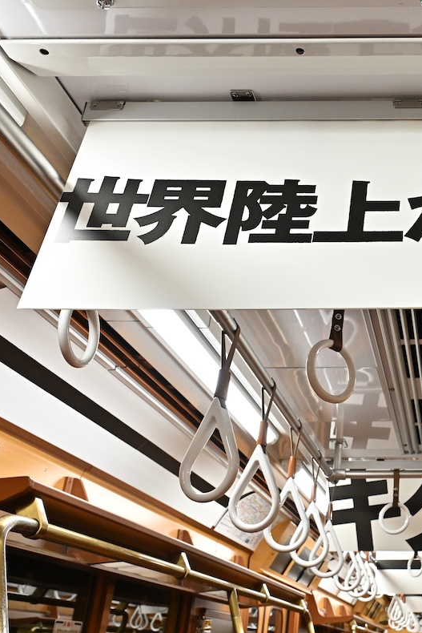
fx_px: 734
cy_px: 320
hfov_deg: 29.3
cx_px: 452
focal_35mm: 42
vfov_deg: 46.6
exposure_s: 1/60
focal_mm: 27.5
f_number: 8
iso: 2500
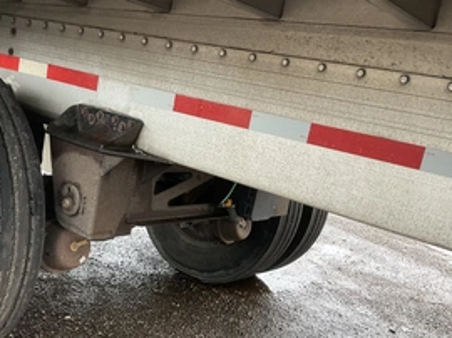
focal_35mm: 43
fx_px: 561
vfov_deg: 33.4
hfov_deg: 43.8
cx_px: 201
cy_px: 202
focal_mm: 3
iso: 32
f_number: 1.8
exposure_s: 1/122
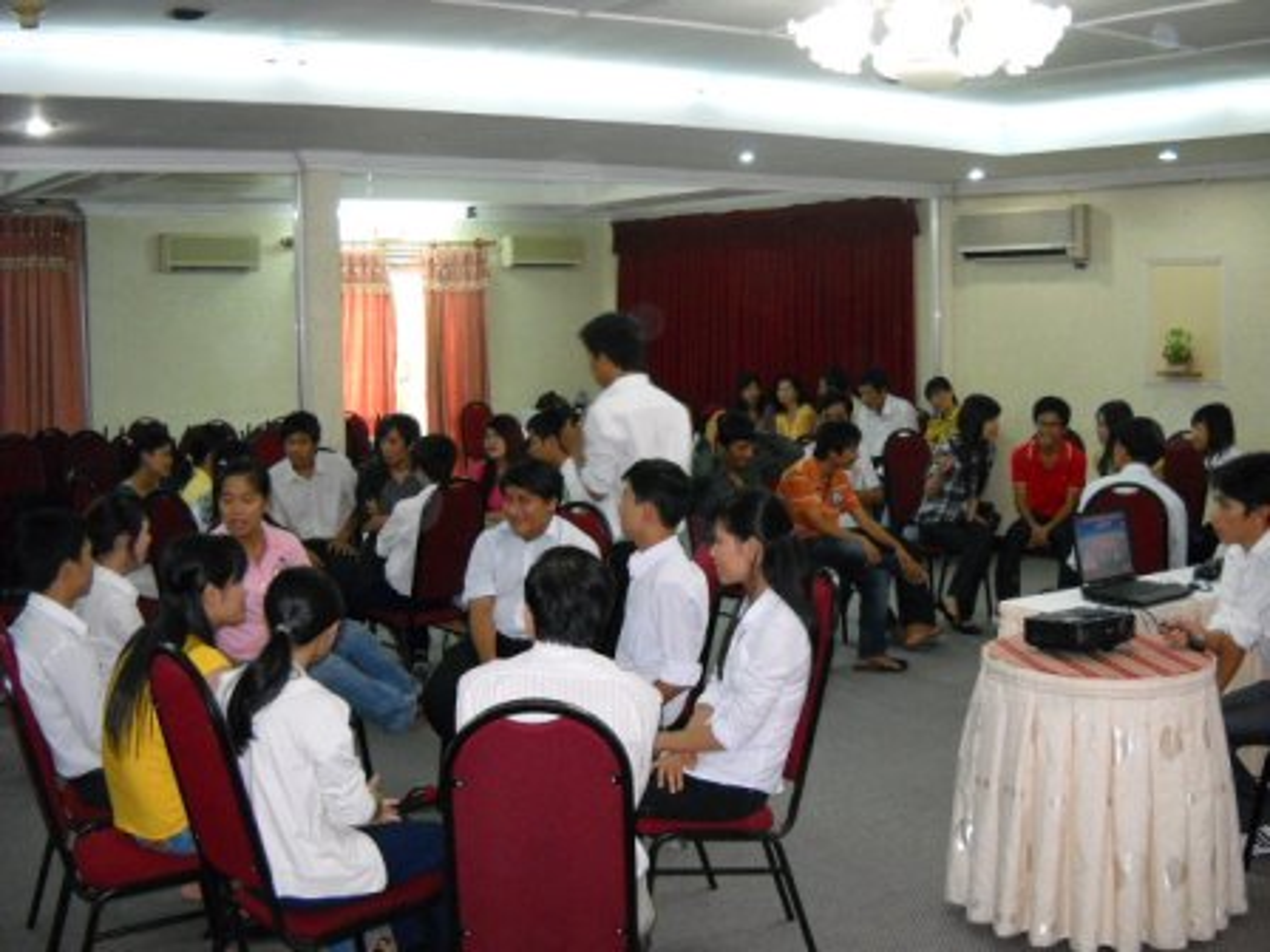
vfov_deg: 35.1
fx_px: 1504
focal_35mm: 41
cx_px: 635
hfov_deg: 45.8
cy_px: 476
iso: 400
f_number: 3.1
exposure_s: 1/30
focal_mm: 6.72
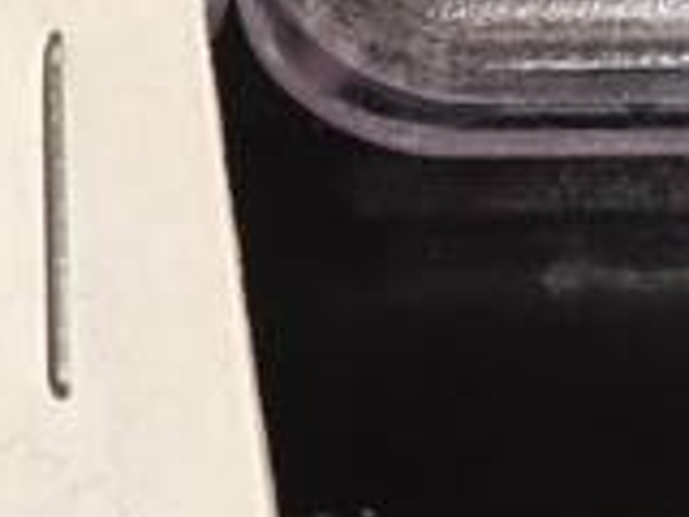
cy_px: 86
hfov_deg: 14.7
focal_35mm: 116
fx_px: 2309
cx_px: -577
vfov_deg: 12.7
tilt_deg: -50.1
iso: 50
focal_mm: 4.15
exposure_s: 1/15
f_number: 2.2
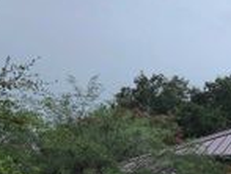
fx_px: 522
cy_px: 186
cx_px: 343
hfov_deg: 21.2
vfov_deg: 18.3
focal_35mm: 78
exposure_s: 1/180
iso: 80
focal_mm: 5.4
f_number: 1.8
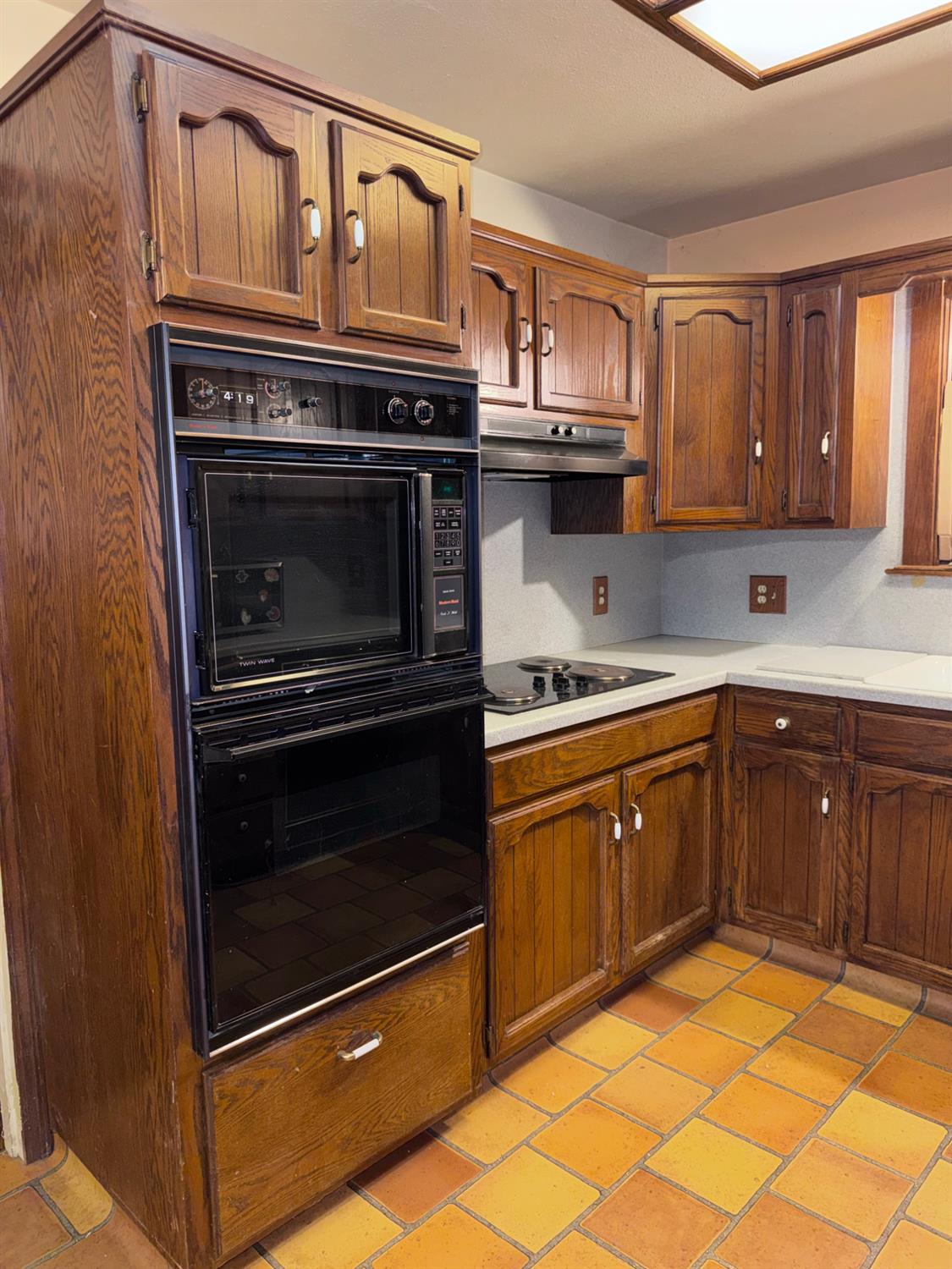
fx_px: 880
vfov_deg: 71.6
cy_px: 634
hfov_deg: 56.8
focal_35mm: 24
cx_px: 476
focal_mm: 6.76
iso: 125
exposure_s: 1/15
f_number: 1.78
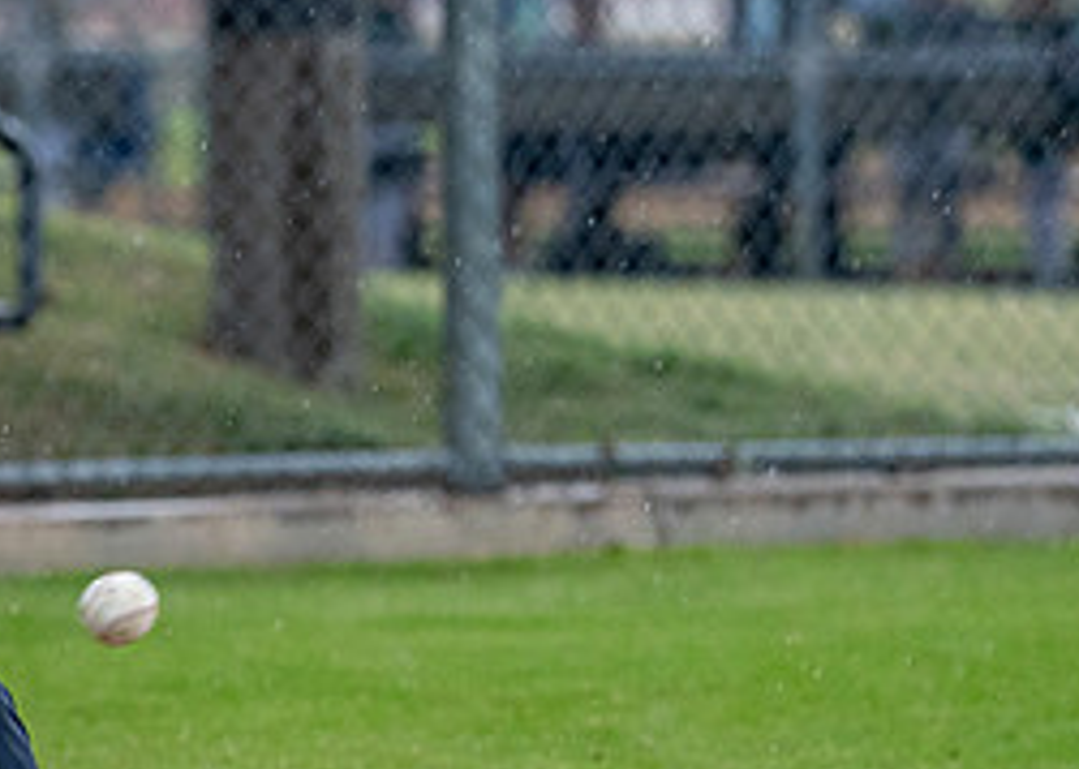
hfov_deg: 3.8
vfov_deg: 2.7
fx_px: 16110
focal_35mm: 526
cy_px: 266
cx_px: -443
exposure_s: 1/1000
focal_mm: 147
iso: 1600
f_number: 2.8
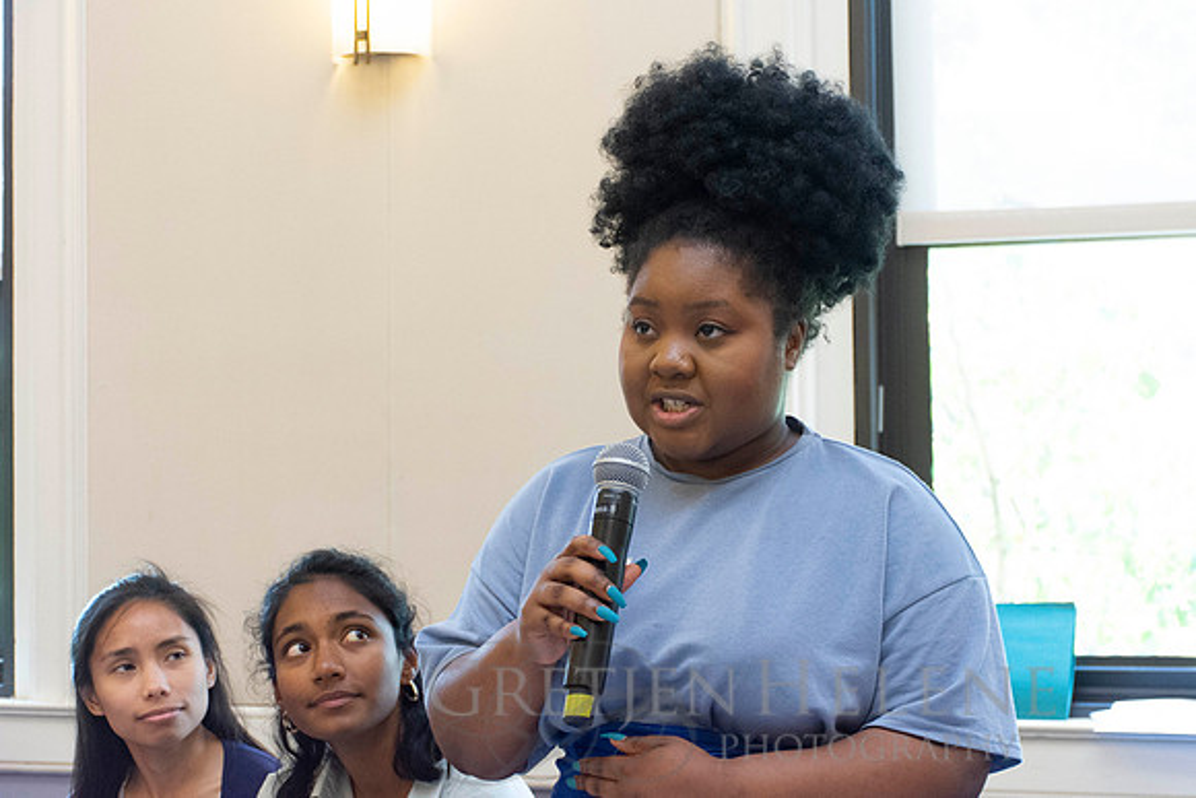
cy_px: 399
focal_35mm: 72
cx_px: 598
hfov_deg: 28.1
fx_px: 2392
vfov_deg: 18.9
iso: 2000
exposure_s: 1/100
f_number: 4.5
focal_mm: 48
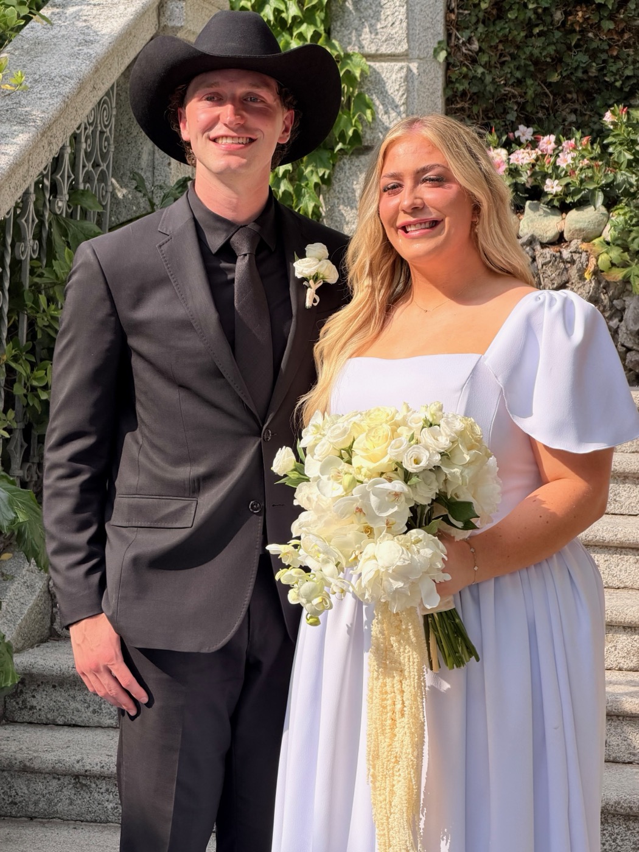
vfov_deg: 19.6
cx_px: 320
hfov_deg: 14.8
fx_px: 2461
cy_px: 426
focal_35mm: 100
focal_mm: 16.89
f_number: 2.8
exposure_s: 1/638
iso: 50
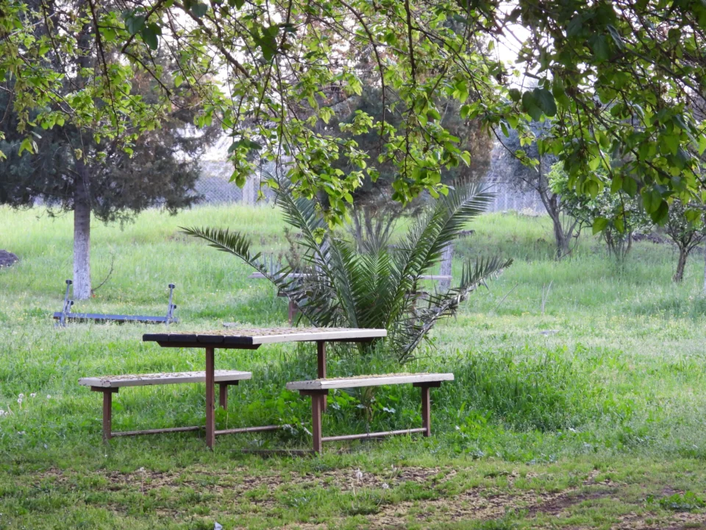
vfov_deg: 8.0
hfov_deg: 10.7
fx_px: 3773
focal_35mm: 185
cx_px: 353
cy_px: 265
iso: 450
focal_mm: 33.2
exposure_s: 1/60
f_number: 4.5
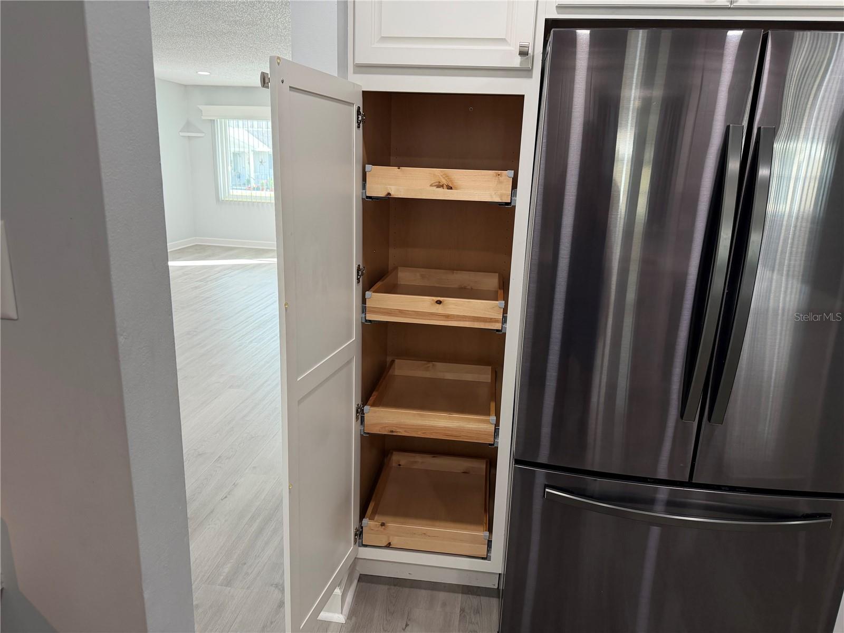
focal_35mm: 24
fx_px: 585
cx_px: 422
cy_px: 316
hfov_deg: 71.6
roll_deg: -2.2
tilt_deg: -14.8
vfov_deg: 56.8
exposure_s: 1/120
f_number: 1.78
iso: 200
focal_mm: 6.76
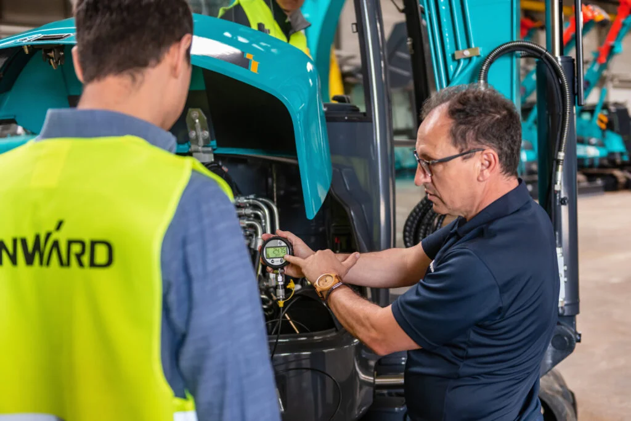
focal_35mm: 44
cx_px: 316
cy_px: 210
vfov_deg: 30.5
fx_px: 771
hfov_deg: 44.5
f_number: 2.8
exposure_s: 1/160
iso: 800
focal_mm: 44
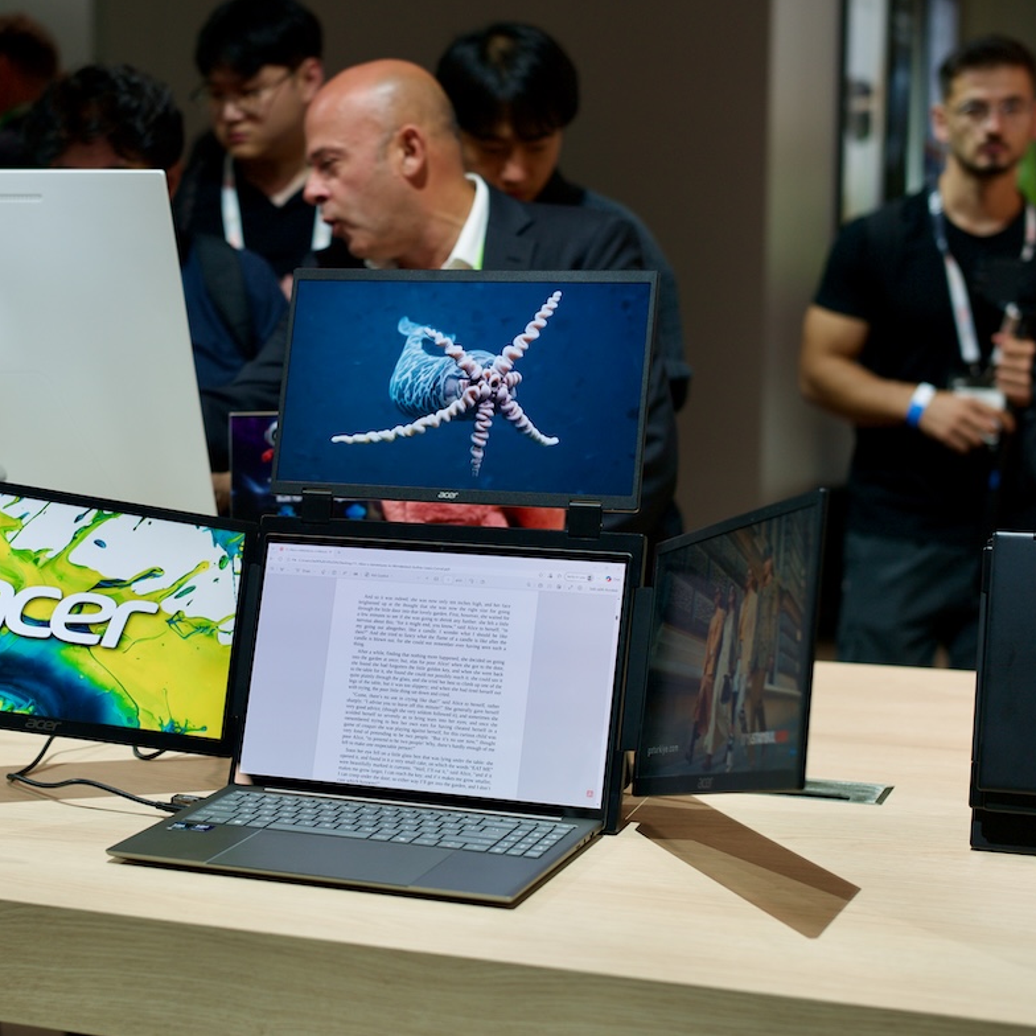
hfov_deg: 26.3
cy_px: 511
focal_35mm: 65
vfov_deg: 26.5
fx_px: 2201
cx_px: 346
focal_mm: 50
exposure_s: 1/60
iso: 200
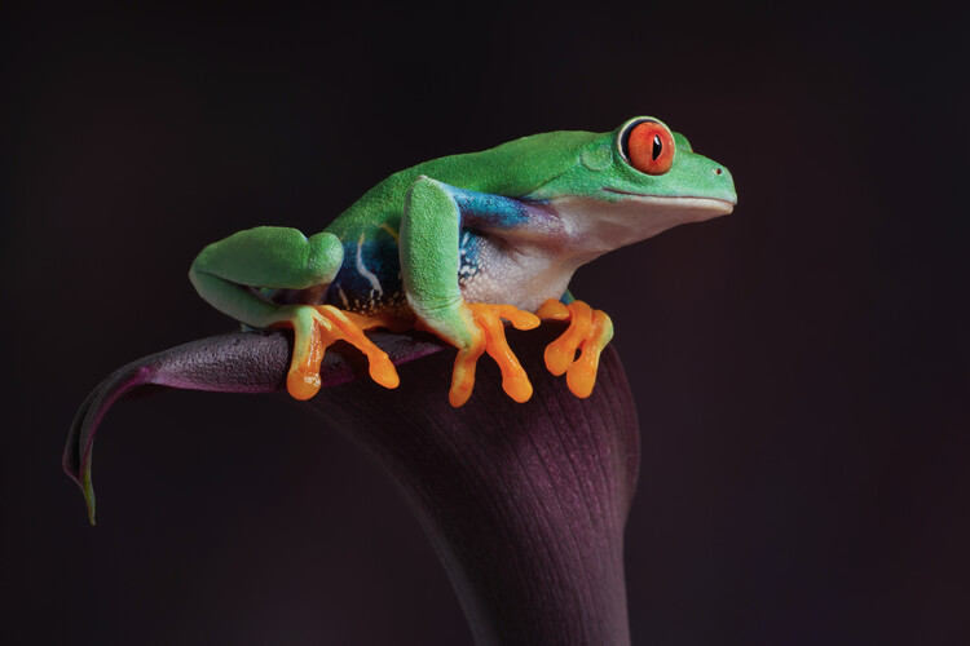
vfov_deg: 7.6
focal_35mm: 180
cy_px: 323
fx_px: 4850
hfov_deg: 11.4
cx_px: 485
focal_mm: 180
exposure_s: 1/200
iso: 200
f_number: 16
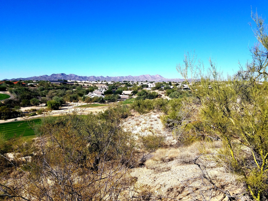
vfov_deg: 53.1
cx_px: 134
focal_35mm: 26
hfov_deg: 67.3
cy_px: 100
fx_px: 201
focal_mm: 4.2
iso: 50
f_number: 1.7
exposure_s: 1/3192
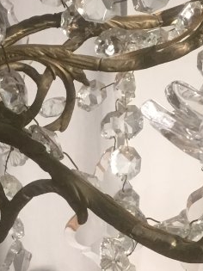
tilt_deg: -35.2
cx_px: 75
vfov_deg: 16.5
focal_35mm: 118
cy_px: 242
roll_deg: -3.7
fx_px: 923
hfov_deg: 12.5
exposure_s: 1/33
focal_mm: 3.3
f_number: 2.4
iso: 125
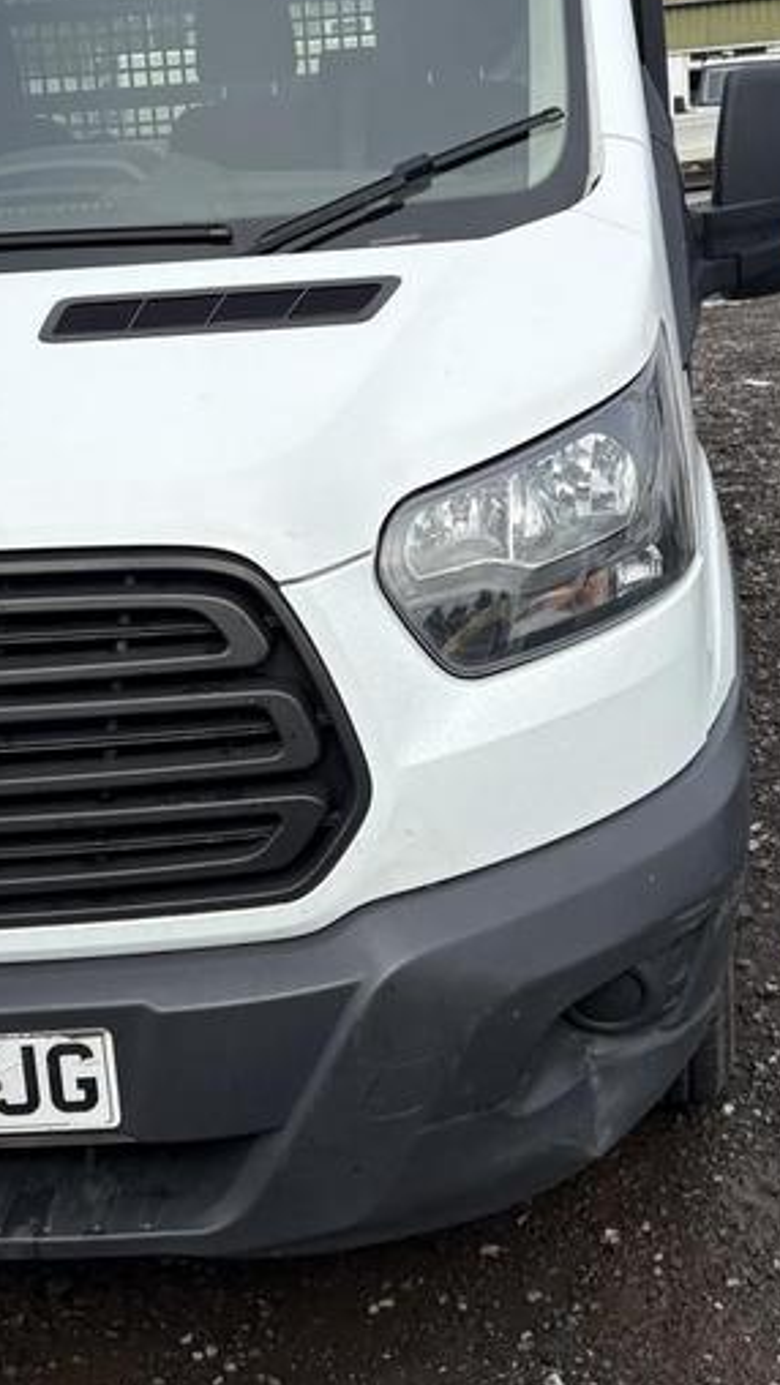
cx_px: 292
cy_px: 480
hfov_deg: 23.9
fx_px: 1837
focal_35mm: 50
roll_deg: +2.8
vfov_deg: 40.9
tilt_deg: -7.2
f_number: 1.6
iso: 50
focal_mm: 5.96
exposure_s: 1/2865
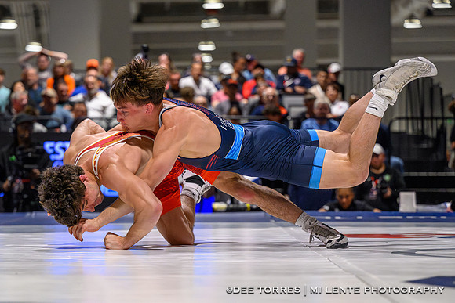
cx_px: 178
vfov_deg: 10.2
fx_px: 1693
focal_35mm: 134
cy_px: 201
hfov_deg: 15.3
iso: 9000
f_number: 2.8
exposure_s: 1/800
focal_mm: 97
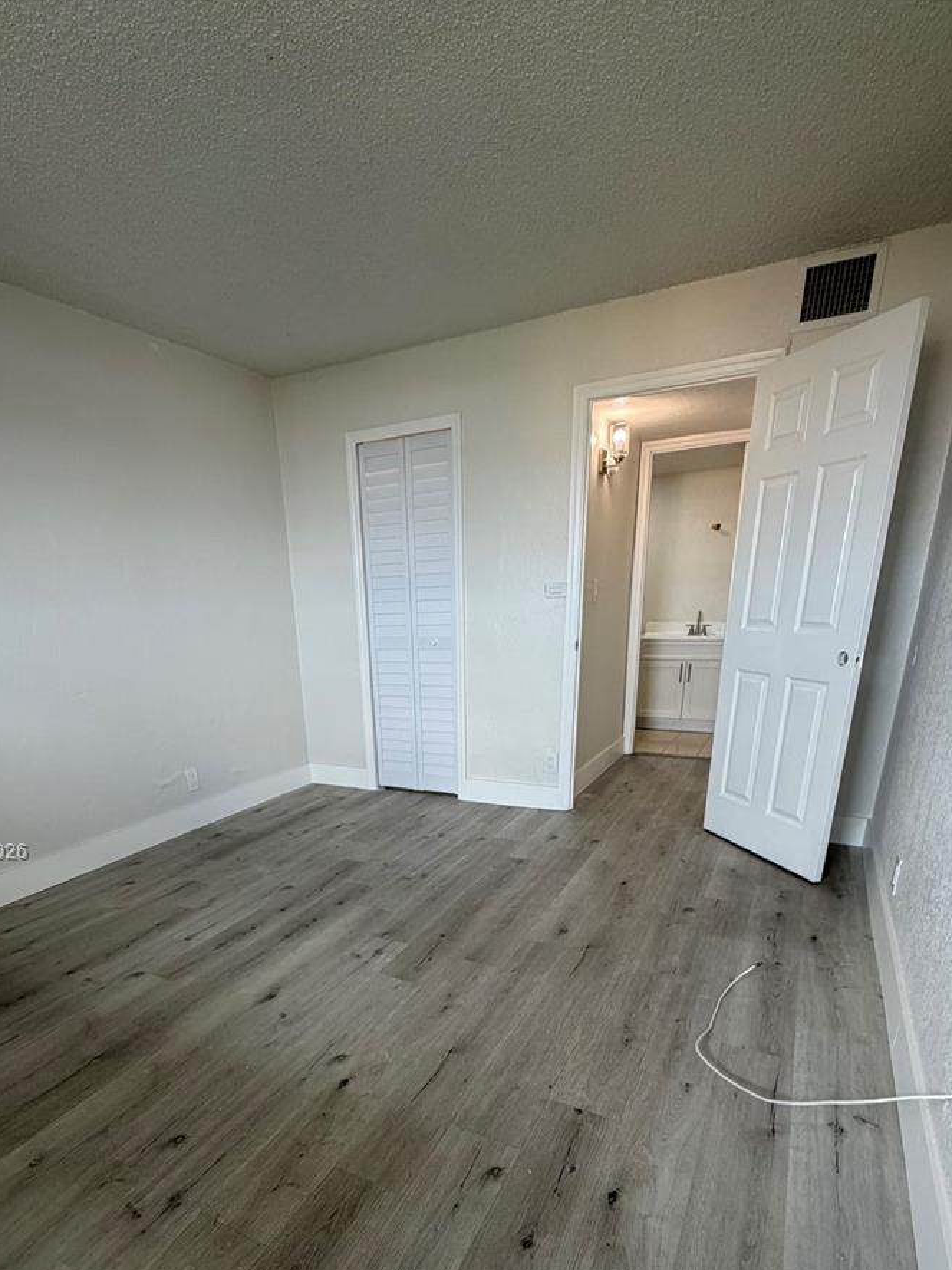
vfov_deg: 81.6
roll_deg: +2.6
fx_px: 697
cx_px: 408
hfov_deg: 68.3
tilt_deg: -19.8
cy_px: 853
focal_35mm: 19
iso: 160
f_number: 2.2
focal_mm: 2.22
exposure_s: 1/121
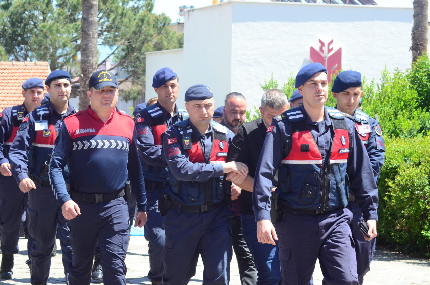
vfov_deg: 13.0
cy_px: 142
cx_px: 215
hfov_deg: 19.5
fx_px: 1252
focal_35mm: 105
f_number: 8
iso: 1600
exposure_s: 1/1000
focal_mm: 70
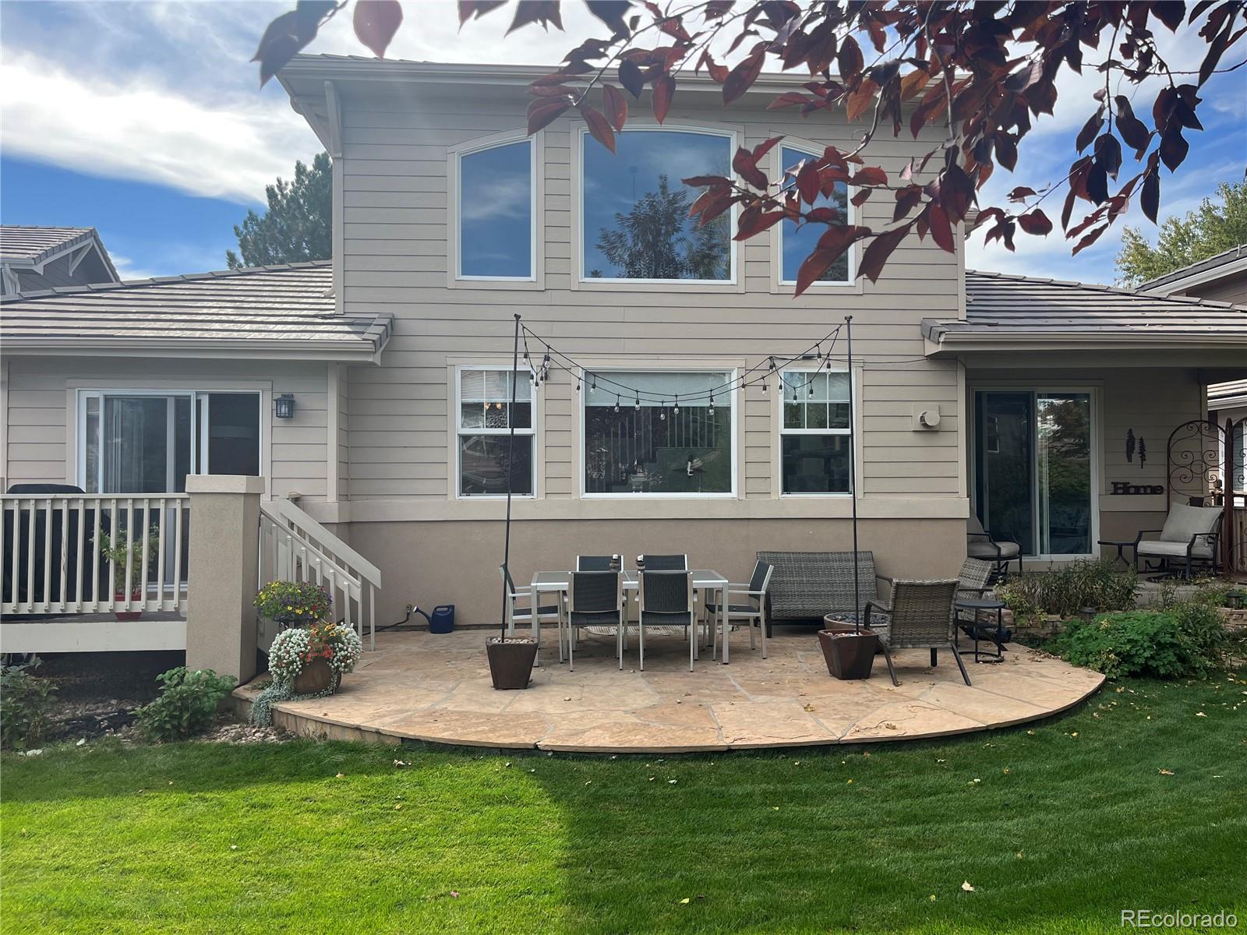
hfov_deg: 67.3
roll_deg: +0.1
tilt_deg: +1.3
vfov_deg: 53.1
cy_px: 468
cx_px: 624
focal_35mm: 26
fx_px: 937
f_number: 1.6
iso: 50
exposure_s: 1/1355
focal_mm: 5.1
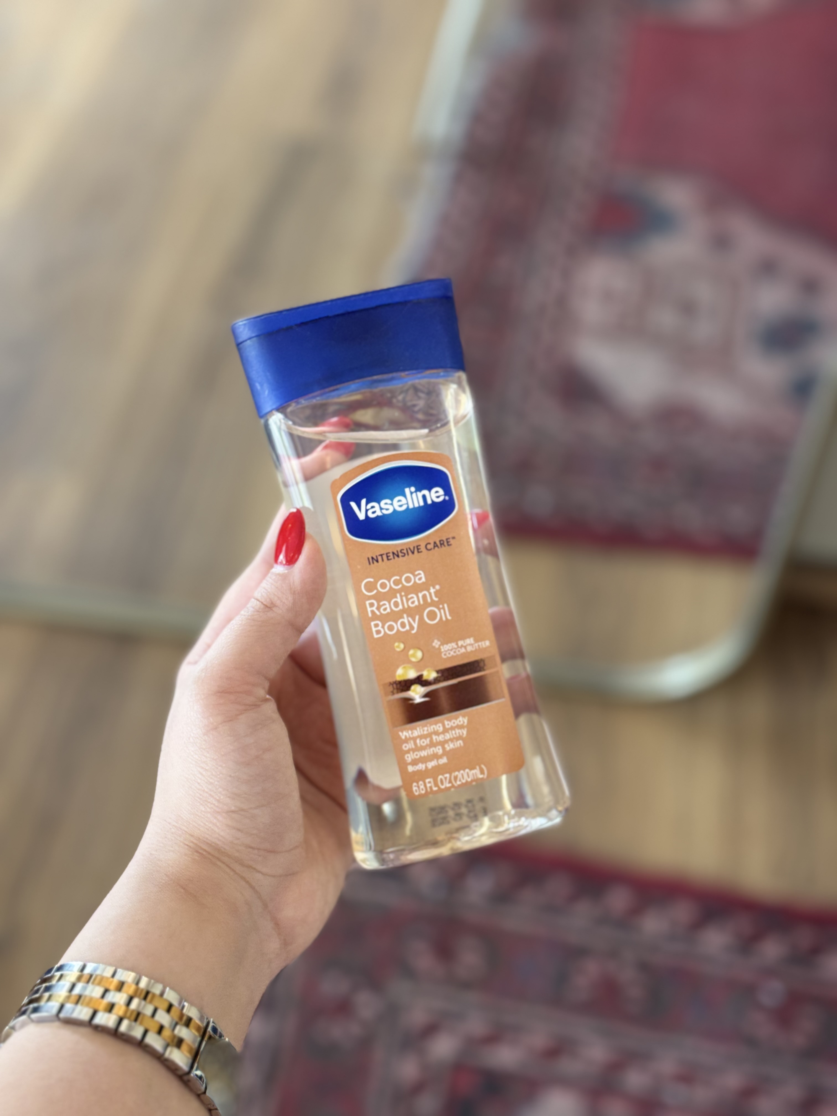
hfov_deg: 30.3
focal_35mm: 48
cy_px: 558
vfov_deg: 39.7
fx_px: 1547
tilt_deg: -55.1
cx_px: 418
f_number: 1.78
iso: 100
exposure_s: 1/50
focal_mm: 6.76
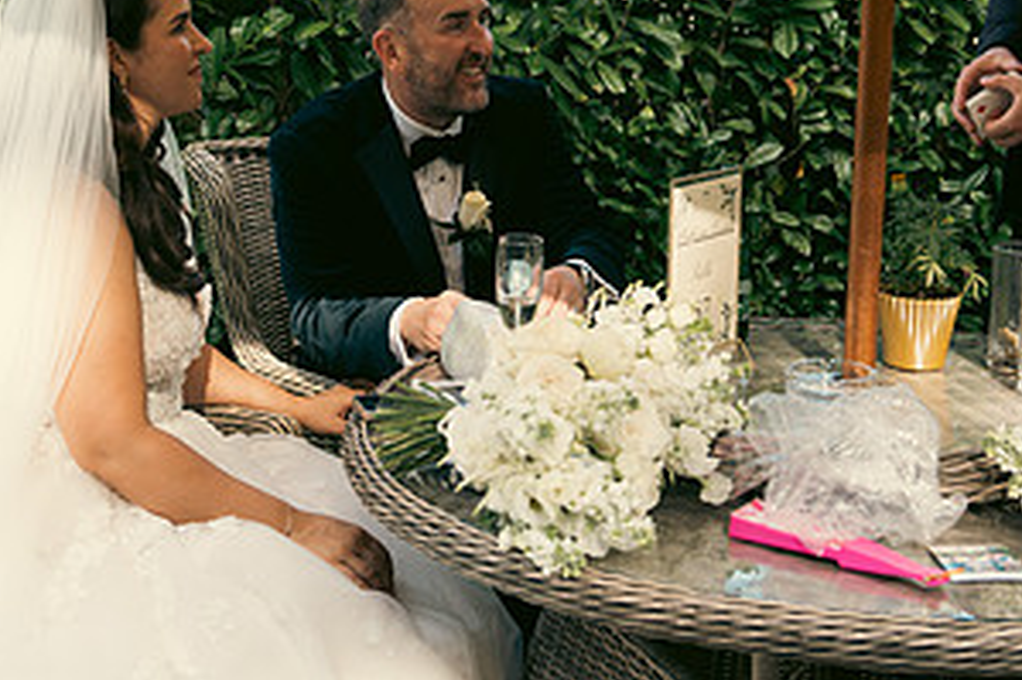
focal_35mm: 68
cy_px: 60
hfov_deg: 29.7
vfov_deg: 19.6
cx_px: 550
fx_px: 1929
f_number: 3.5
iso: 125
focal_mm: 35
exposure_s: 1/200
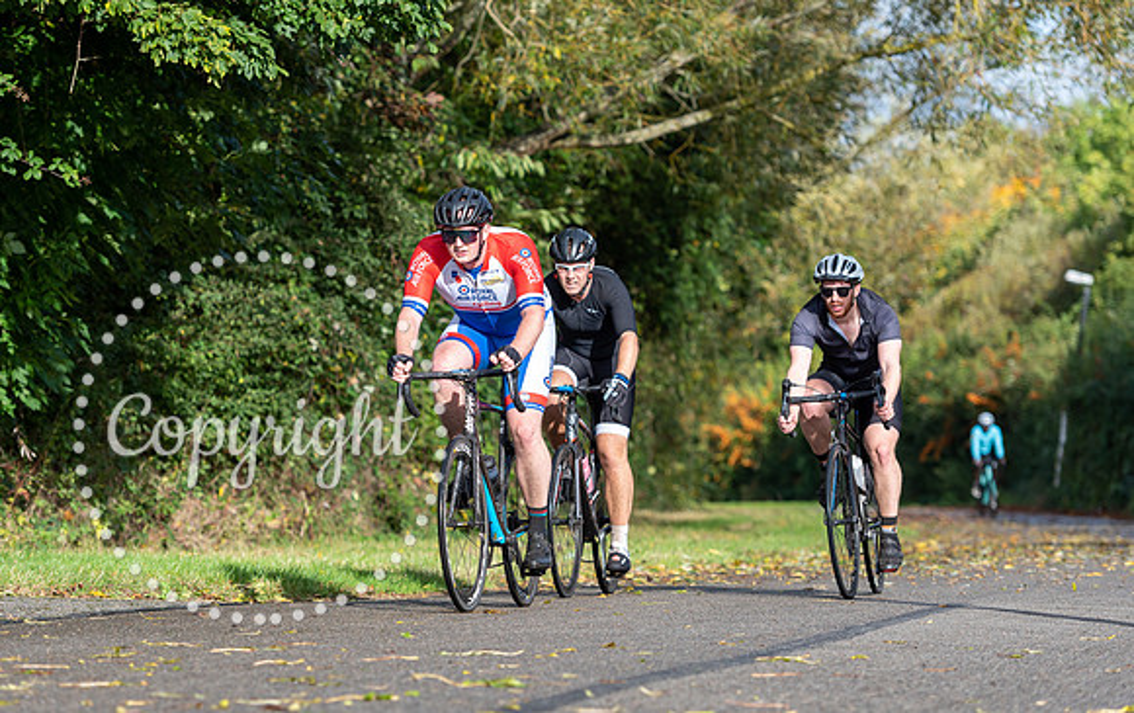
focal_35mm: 159
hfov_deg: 13.1
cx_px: 482
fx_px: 4927
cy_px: 308
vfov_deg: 8.3
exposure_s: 1/1000
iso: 200
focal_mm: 130
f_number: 3.5
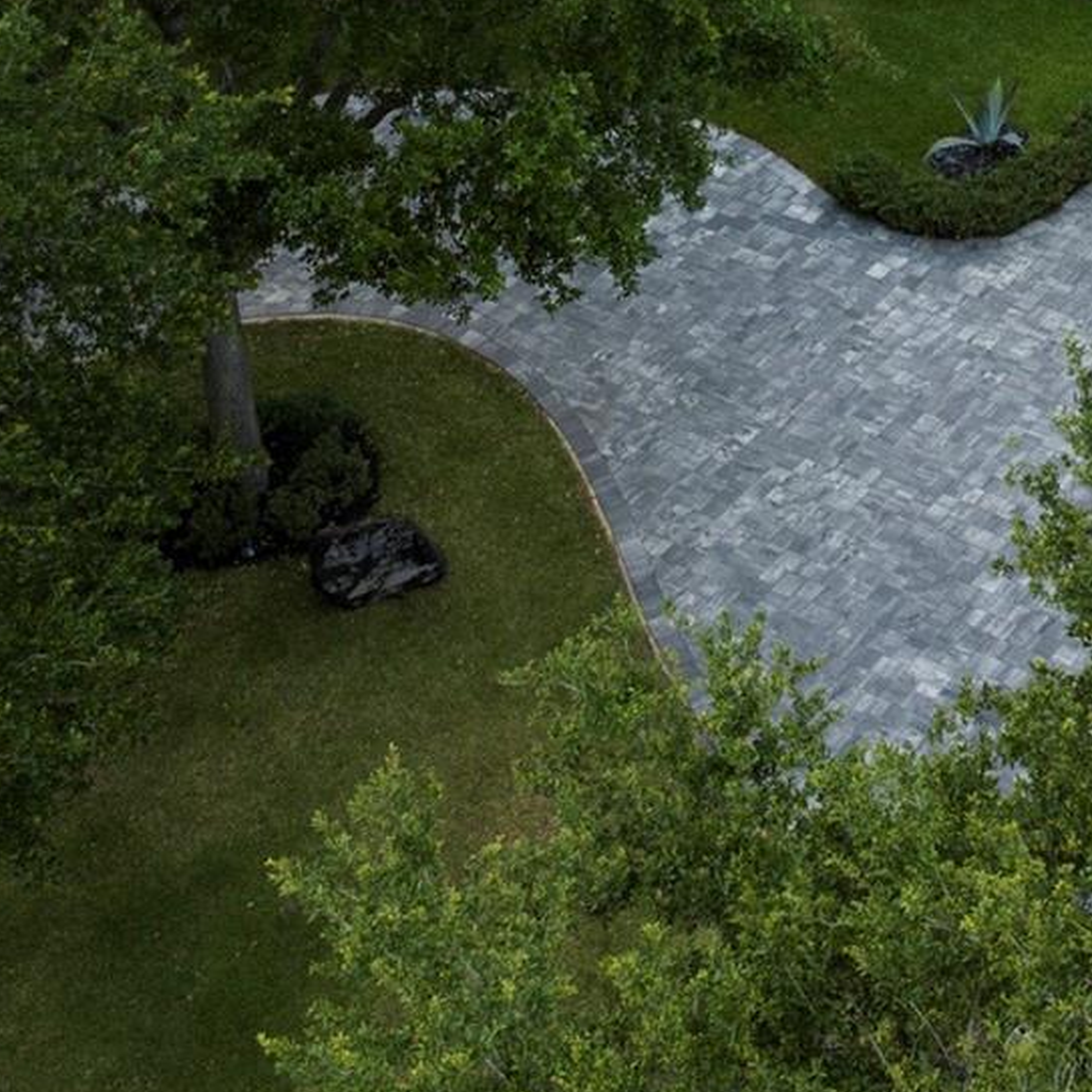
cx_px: 1416
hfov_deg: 19.9
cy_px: -407
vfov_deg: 19.6
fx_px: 2855
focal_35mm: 80
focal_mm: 12.29
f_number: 2.8
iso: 200
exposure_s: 1/50
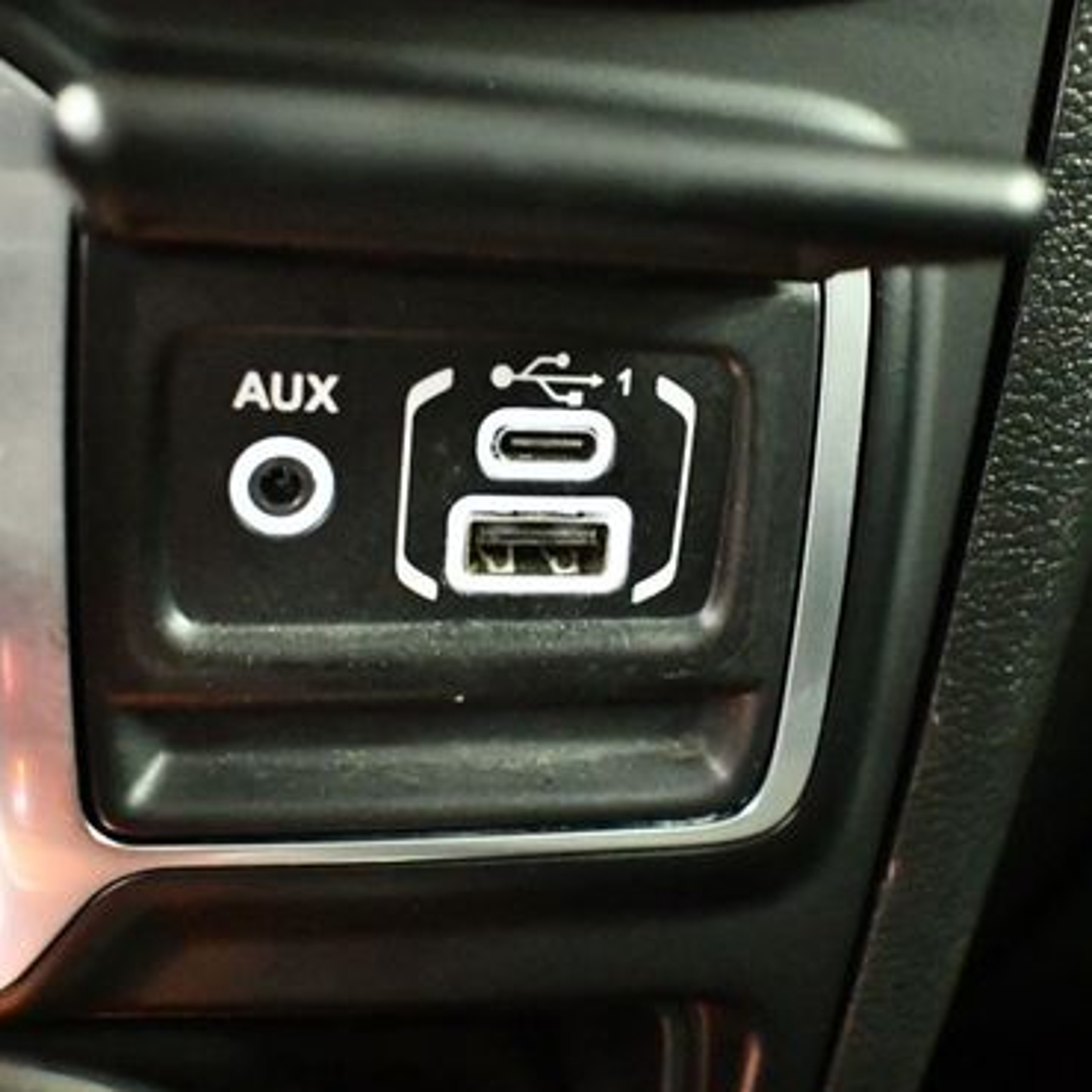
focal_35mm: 53
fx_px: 1892
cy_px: 626
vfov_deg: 32.2
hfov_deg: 32.1
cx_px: 655
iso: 12800
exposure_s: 1/20
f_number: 3.5
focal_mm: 18
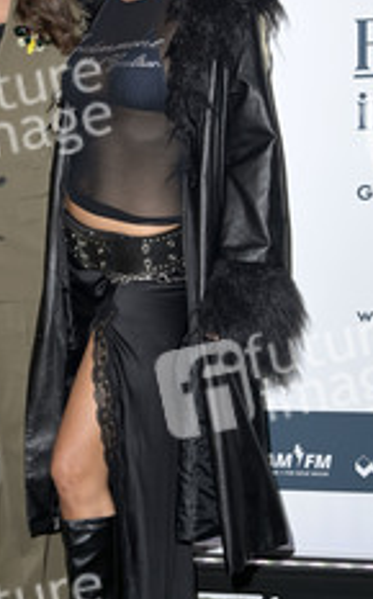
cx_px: 54
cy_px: 249
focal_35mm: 84
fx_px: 1370
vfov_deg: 24.6
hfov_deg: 15.4
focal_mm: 48
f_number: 5.6
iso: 640
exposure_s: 1/250
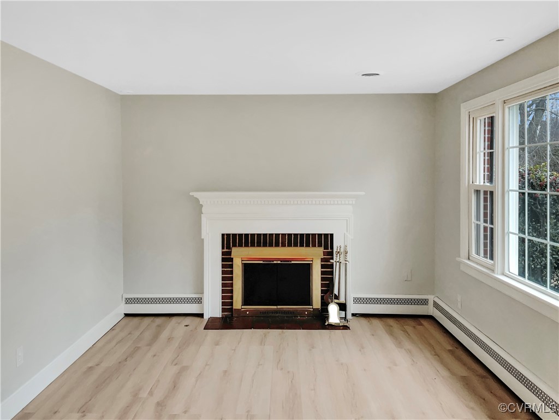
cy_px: 210
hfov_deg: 61.7
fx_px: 468
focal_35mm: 29
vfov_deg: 48.2
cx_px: 280
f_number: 1.8
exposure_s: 1/7
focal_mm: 3
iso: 16
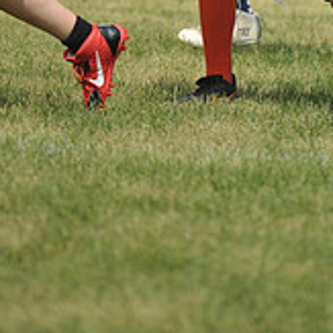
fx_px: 10862
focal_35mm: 998
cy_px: -204
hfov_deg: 1.8
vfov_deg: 1.8
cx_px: 221
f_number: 4
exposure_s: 1/4000
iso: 640
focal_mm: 330
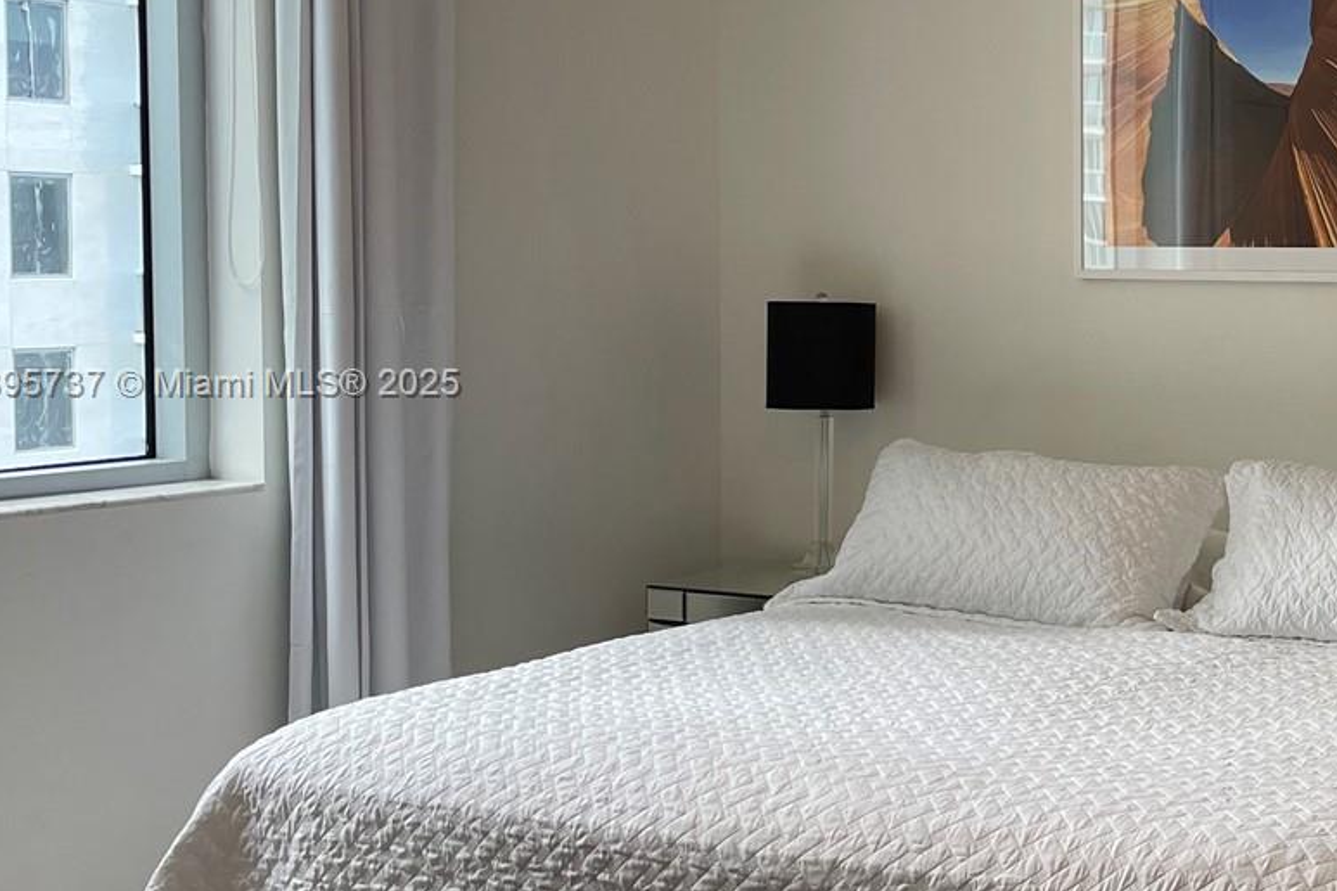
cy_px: 386
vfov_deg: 24.2
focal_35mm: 56
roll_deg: -0.2
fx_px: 2079
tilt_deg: -3.2
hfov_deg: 33.1
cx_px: 1290
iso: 125
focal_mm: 4.2
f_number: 1.6
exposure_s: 1/120
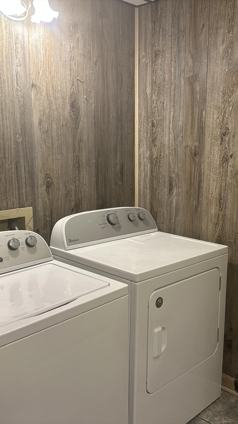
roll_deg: +0.0
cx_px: 145
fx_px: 393
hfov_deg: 33.6
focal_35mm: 35
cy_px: 212
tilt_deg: -11.5
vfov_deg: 56.6
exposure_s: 1/60
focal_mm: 6.86
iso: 200
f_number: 1.78
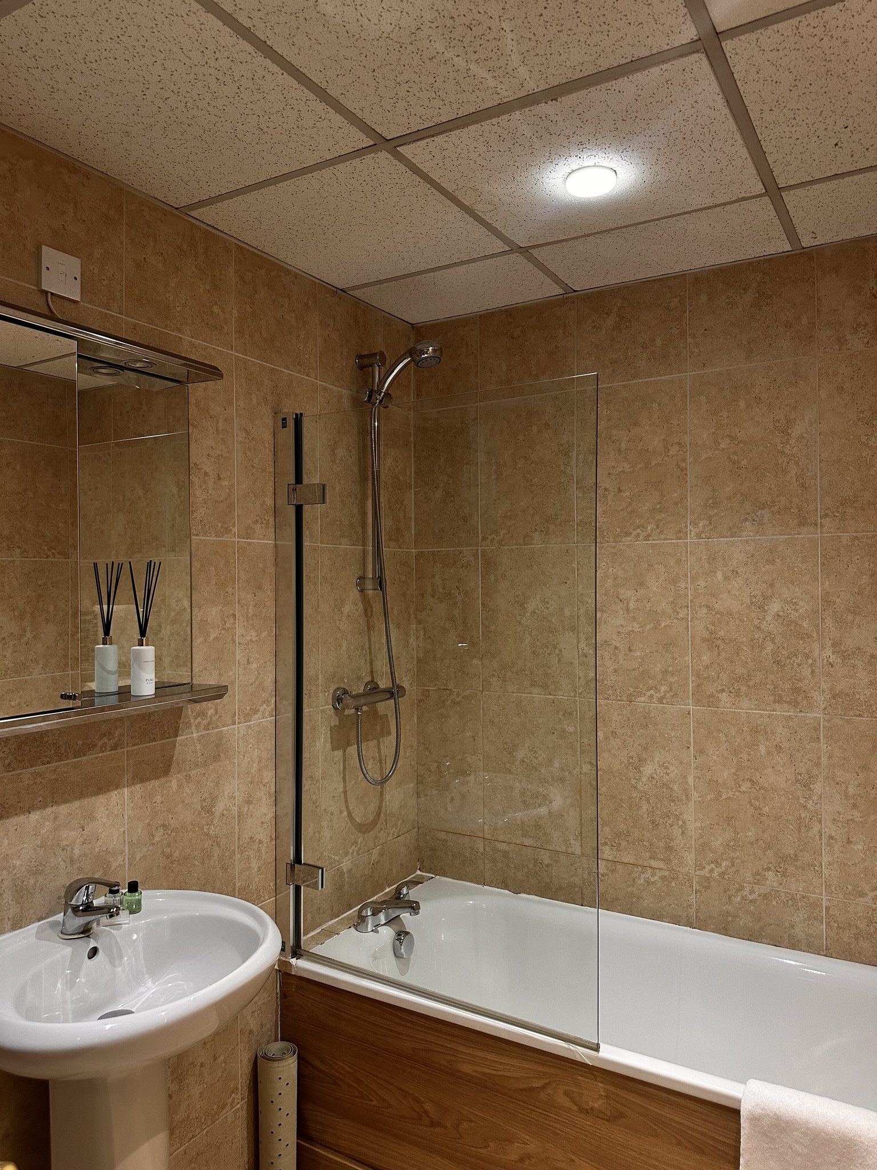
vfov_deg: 71.6
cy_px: 585
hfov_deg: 56.8
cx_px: 438
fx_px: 811
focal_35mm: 24
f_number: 1.78
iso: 200
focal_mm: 6.86
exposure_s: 1/100
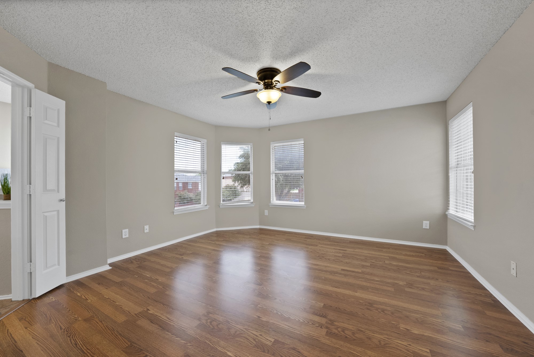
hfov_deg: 112.6
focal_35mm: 12
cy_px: 178
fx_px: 178
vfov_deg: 90.1
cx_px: 267
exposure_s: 1/5
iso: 640
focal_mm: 12
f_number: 9
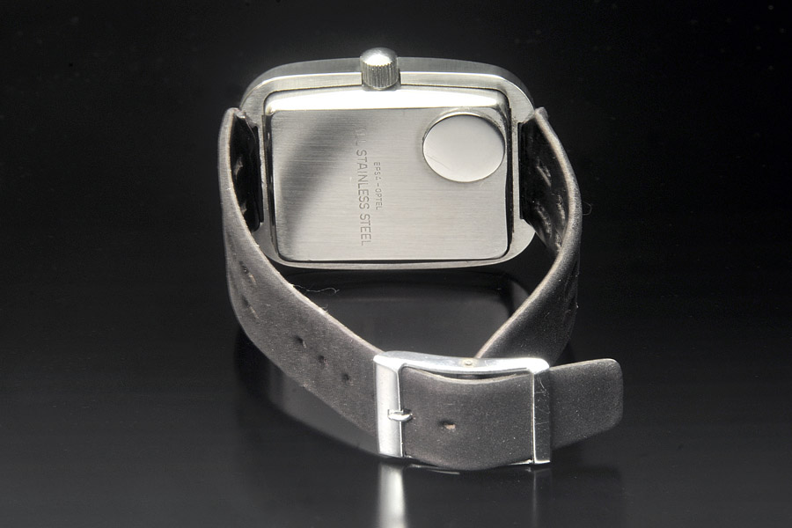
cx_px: 396
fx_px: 4455
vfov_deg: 6.8
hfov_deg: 10.2
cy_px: 264
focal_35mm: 202
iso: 200
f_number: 25
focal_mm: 135
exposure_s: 6
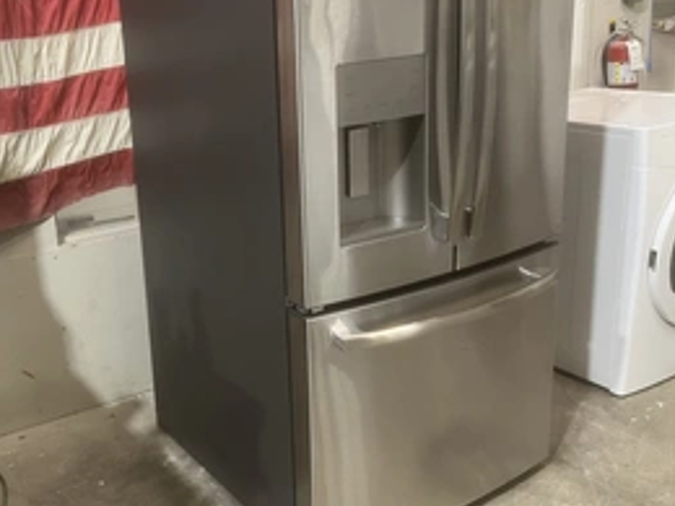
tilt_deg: -14.6
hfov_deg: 45.5
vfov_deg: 35.9
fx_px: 780
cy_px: 210
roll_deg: +4.6
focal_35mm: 40
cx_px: 184
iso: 160
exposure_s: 1/60
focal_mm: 5.1
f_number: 1.6
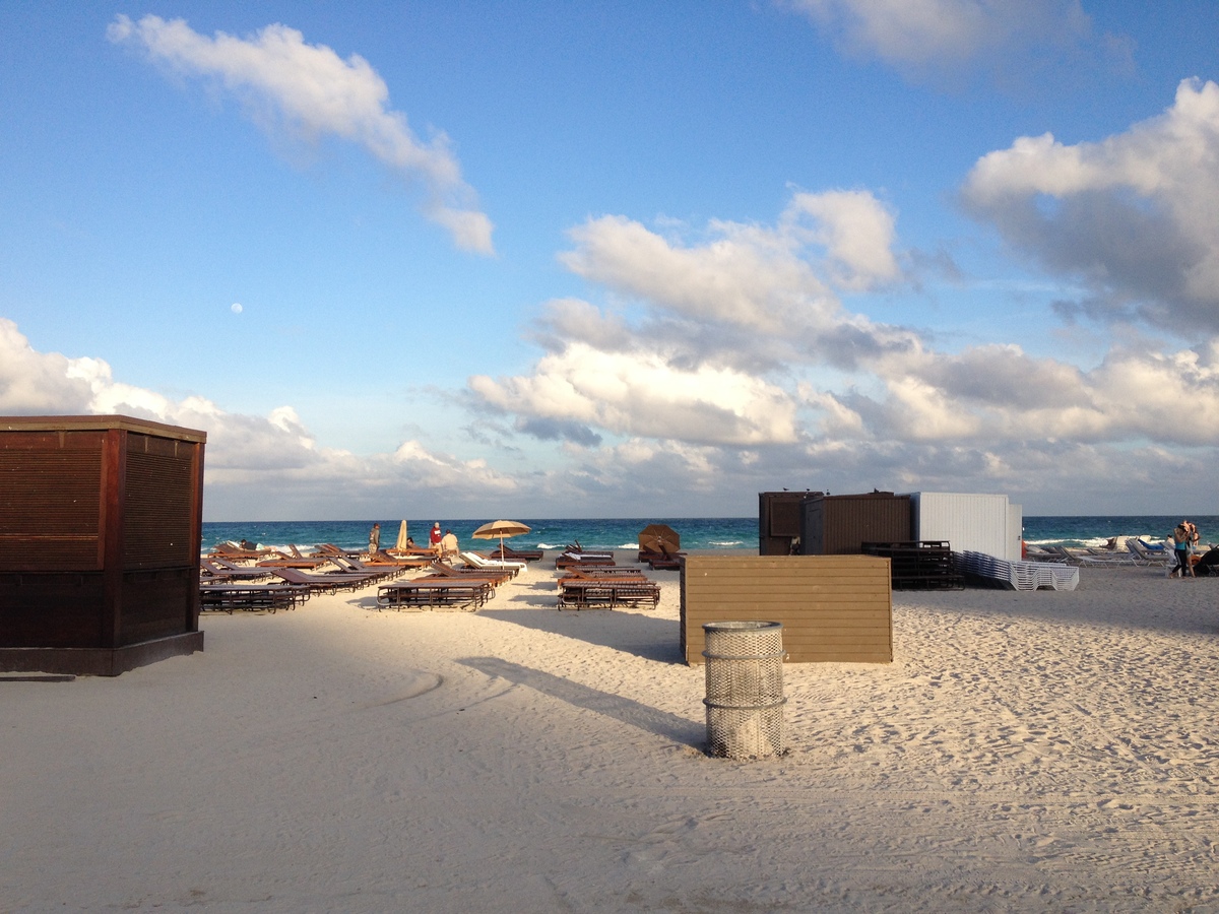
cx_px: 610
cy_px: 457
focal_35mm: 35
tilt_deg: +1.2
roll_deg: +0.6
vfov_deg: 40.7
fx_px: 1233
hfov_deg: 52.6
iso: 50
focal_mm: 4.28
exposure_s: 1/1227
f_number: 2.4
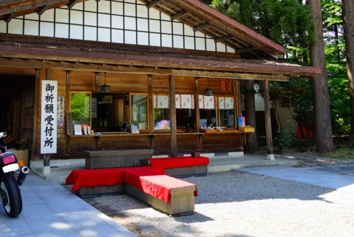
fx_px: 384
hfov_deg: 48.7
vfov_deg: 33.5
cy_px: 56
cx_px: 117
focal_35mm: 39
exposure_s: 1/60
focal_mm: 24
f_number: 4.5
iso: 100
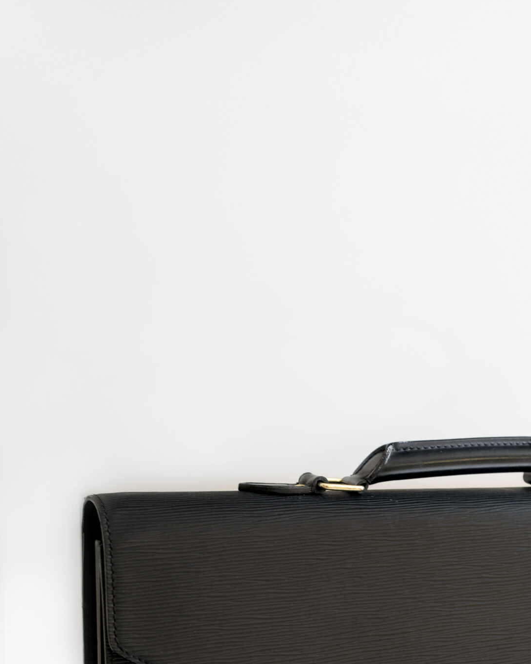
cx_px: 416
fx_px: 1218
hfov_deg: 24.3
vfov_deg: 29.2
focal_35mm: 62
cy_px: 598
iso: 400
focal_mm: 35
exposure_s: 1/25
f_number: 5.6
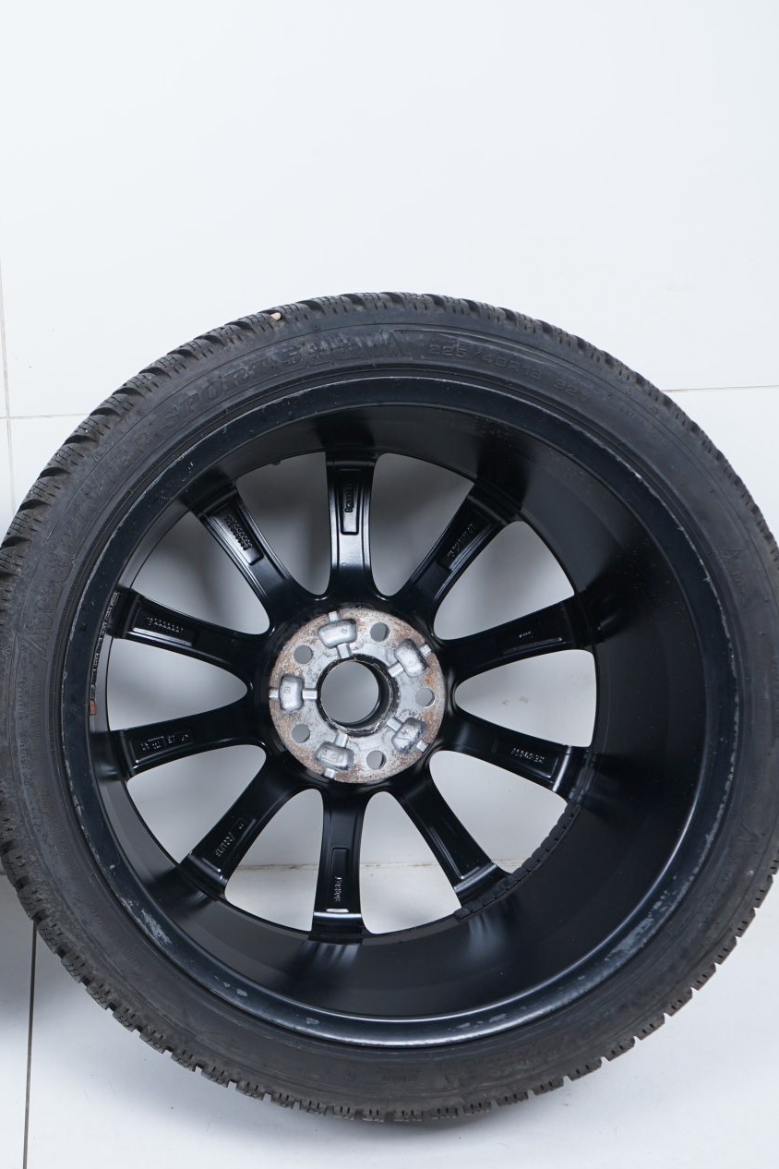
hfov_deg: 26.9
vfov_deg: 41.9
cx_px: -19
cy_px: 589
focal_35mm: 47
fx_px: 1525
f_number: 7.1
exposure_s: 1/125
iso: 200
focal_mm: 31
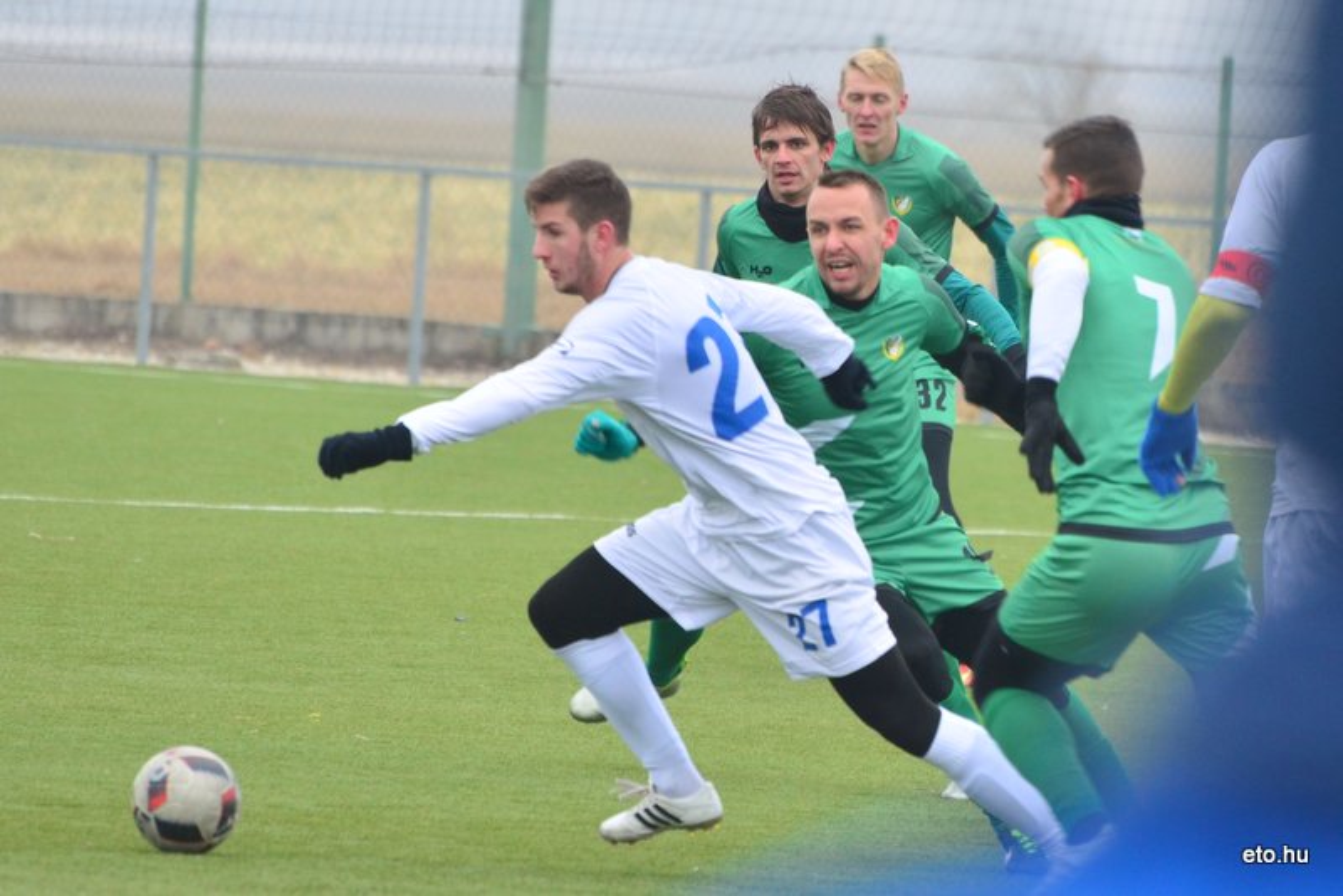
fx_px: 14554
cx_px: 672
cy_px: 448
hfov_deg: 5.3
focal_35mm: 390
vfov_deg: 3.5
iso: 800
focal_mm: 260
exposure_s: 1/400
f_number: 5.6
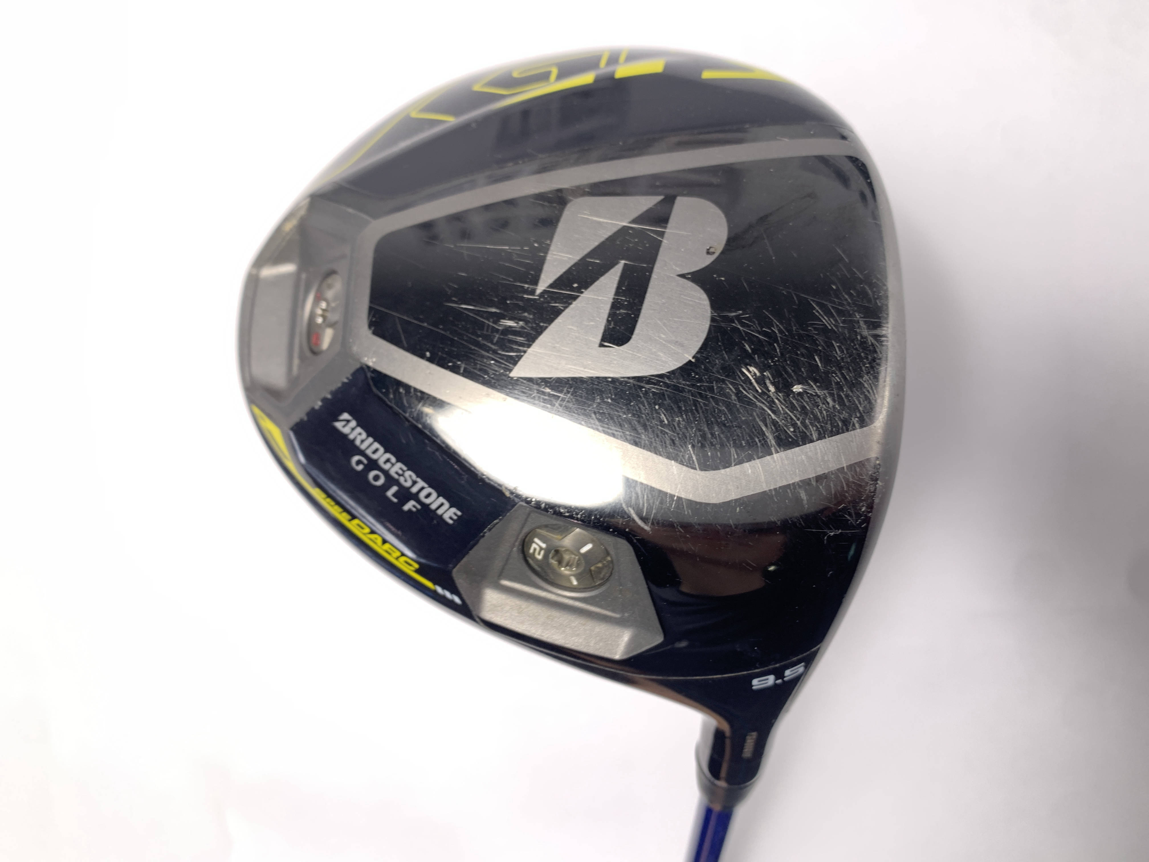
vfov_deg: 53.1
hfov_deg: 67.3
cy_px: 431
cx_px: 574
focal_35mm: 26
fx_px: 863
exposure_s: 1/120
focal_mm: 4.25
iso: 25
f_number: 1.8
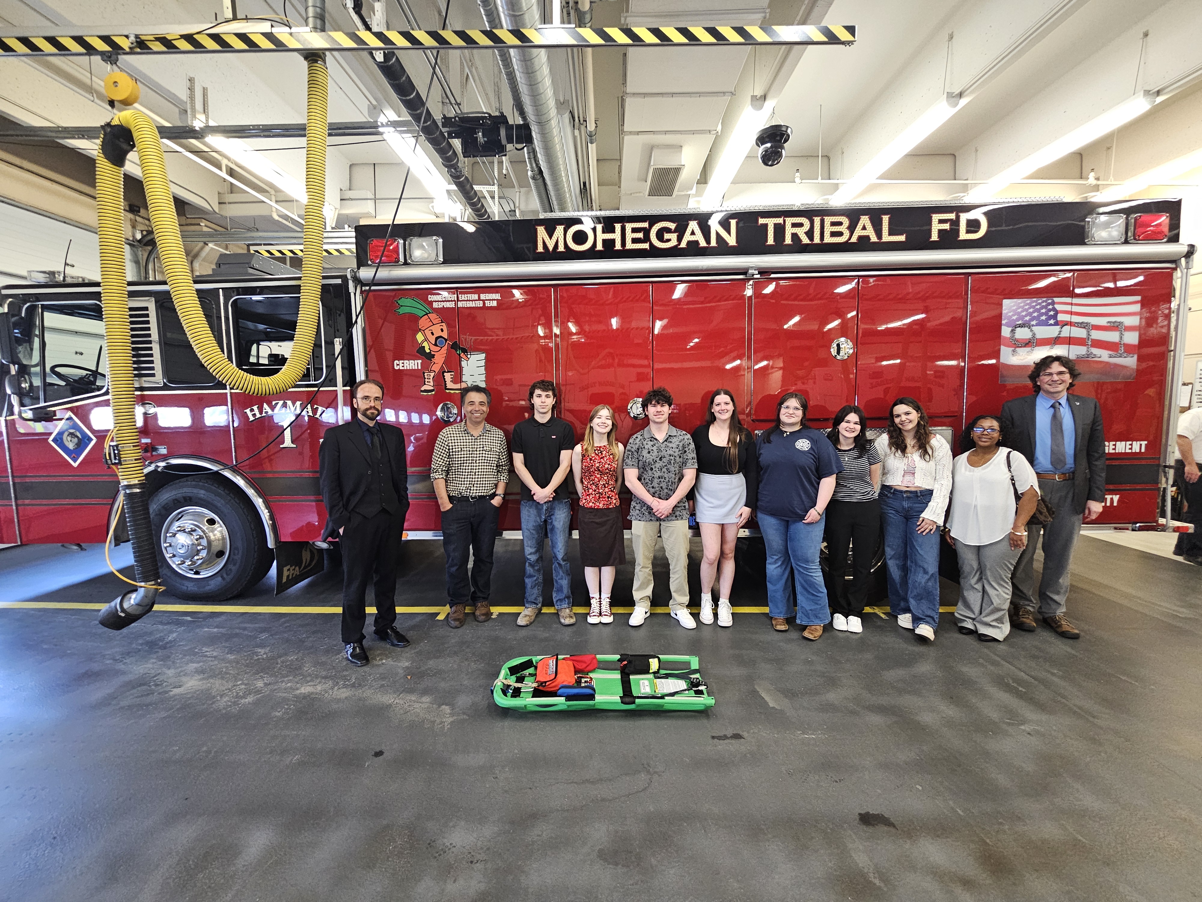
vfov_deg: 89.9
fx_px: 451
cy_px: 451
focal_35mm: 13
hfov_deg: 106.2
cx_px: 601
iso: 320
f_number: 2.2
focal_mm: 2.2
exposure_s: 1/30
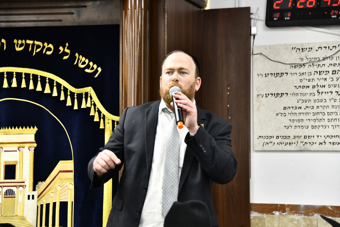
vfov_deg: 13.7
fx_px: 944
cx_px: 170
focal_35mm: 100
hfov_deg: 20.4
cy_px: 114
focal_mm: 100
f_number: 5.6
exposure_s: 1/125
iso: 1250
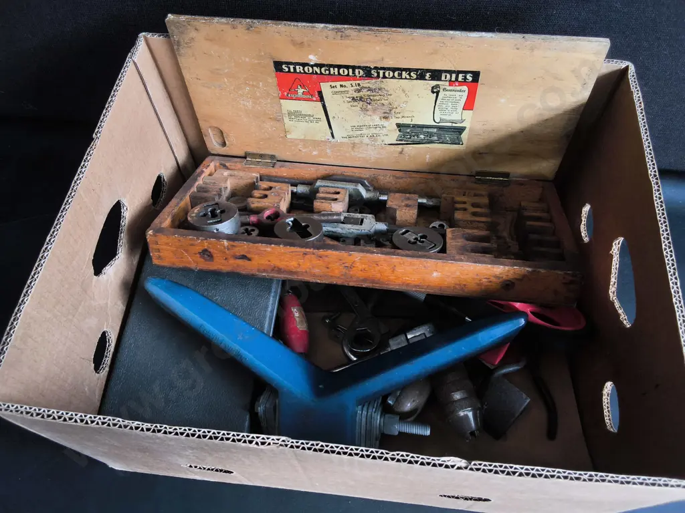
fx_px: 534
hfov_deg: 65.3
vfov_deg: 51.4
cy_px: 256
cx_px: 342
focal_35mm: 27
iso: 100
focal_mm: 2.87
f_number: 2
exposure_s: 1/100
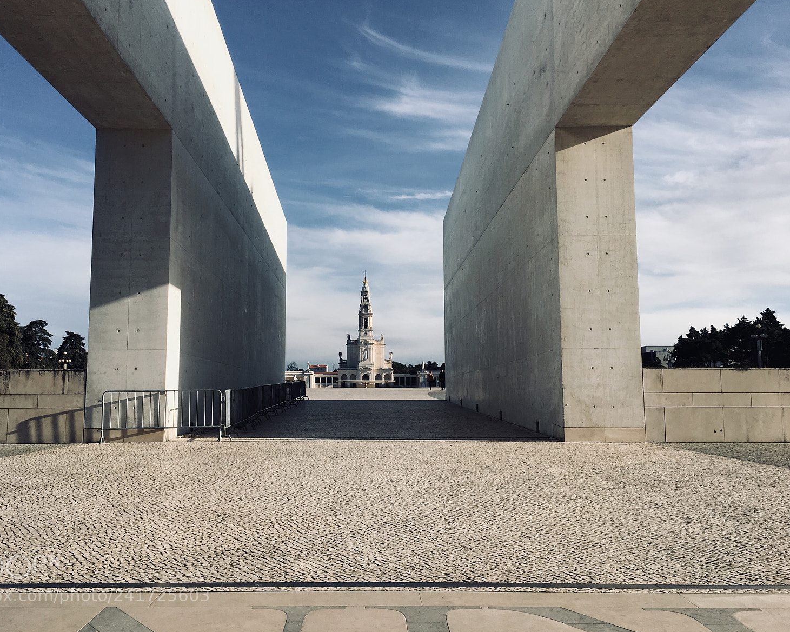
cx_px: 359
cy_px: 314
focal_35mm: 31
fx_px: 725
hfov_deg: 57.1
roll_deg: +0.0
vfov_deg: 47.1
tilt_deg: +5.9
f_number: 2.2
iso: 25
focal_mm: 4.15
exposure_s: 1/1789
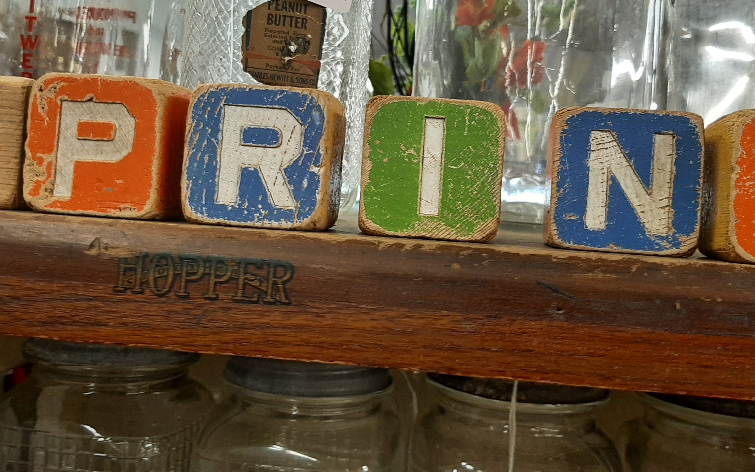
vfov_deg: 35.1
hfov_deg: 54.0
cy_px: 173
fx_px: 741
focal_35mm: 36
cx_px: 372
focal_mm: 3.93
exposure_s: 1/60
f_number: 1.7
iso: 80
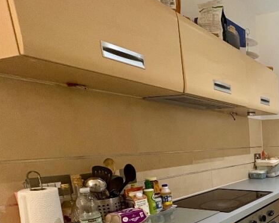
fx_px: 248
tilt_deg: -12.8
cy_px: 198
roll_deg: +1.3
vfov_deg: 44.4
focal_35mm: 30
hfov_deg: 46.4
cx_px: 294
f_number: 2.2
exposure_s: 1/50
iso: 320
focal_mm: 2.22
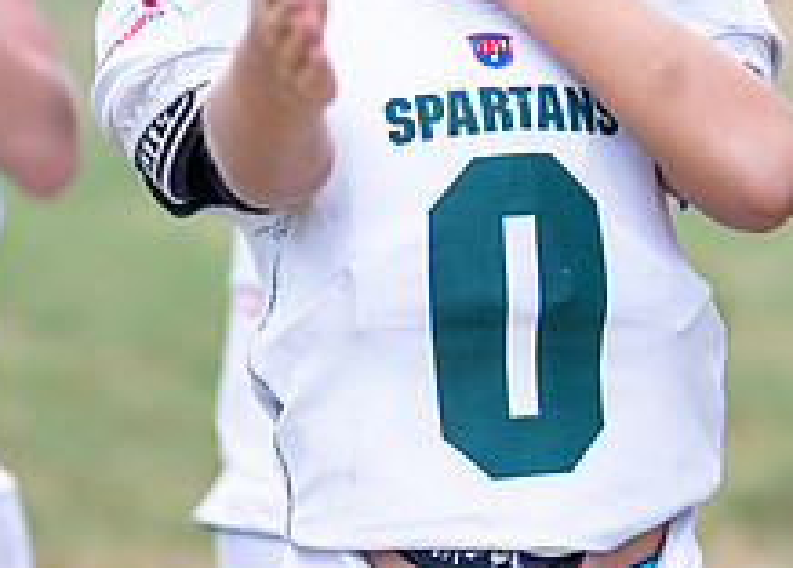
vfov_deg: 7.4
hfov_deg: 10.3
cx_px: 421
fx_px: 4394
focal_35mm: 195
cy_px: 83
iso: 200
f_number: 1.2
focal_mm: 50
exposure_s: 1/320
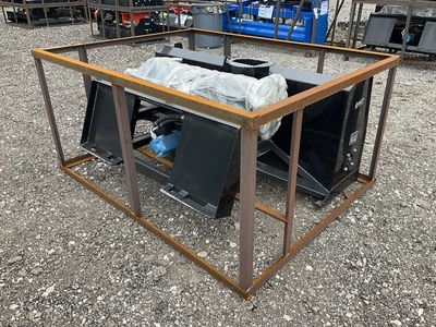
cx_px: 218
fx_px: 365
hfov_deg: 61.7
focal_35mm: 29
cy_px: 164
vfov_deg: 48.2
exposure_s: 1/289
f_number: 1.8
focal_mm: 3
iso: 25
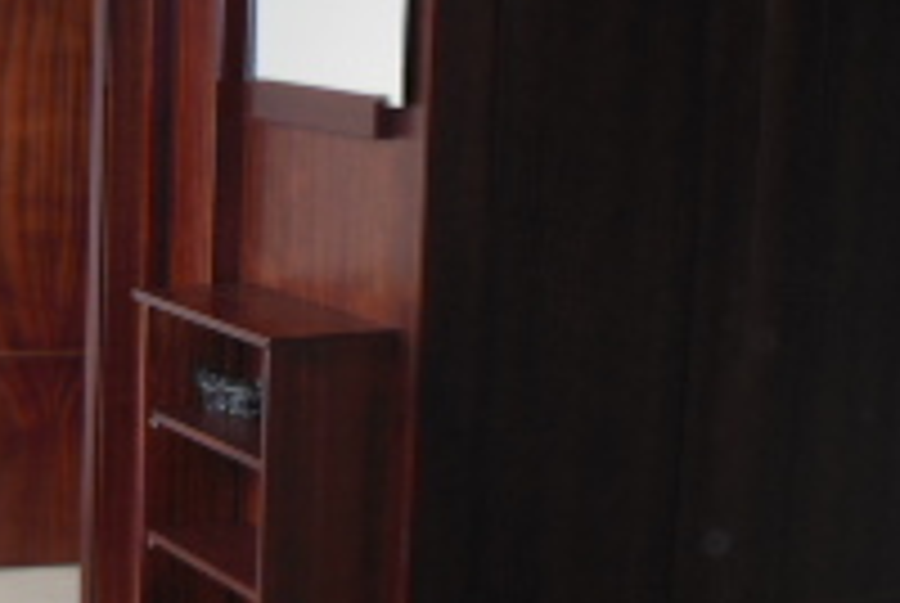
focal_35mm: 83
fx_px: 2078
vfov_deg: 16.5
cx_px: 162
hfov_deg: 24.0
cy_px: 310
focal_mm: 4.5
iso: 125
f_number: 3.2
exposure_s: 1/50
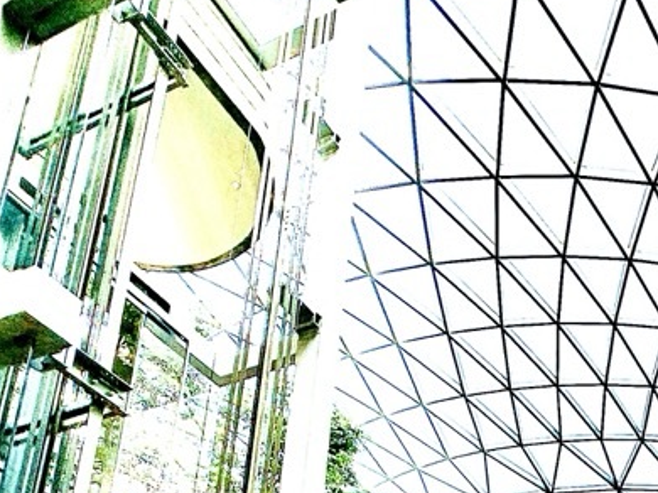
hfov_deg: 39.2
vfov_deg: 25.9
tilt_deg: +18.6
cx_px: 552
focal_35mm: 46
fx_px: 874
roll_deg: -0.2
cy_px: 677
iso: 40
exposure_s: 1/130
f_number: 2.2
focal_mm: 2.22
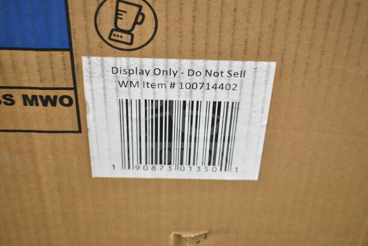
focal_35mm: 52
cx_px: 184
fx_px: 537
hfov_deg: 37.8
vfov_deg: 25.8
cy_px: 123
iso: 5600
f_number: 4.5
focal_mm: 35
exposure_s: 1/60
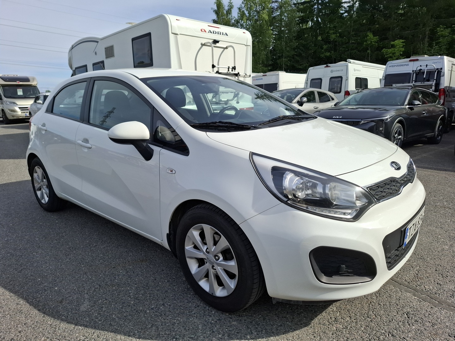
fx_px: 302
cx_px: 228
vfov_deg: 58.9
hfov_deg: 73.9
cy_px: 170
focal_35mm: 23
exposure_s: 1/2119
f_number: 1.8
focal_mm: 5.54
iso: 50
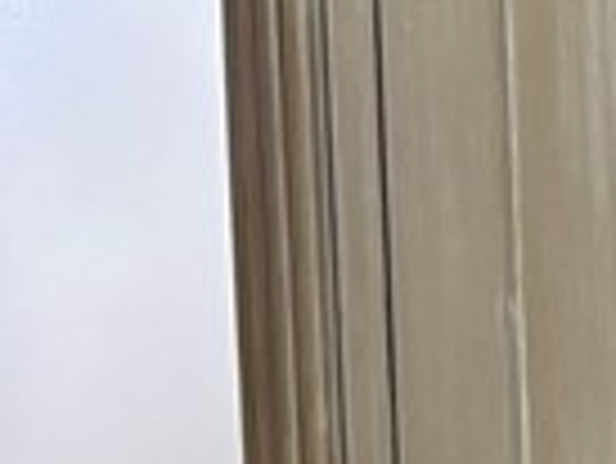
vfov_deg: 7.0
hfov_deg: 8.1
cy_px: 1320
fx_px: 3455
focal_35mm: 194
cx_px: 2068
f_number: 1.6
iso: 100
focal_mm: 5.96
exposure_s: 1/60
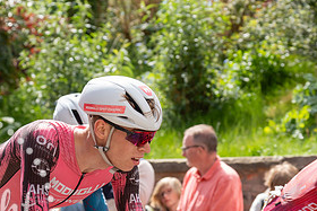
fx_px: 1277
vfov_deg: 9.5
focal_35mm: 145
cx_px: 125
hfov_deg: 14.1
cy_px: 156
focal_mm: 70
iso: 500
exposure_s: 1/1000
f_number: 5
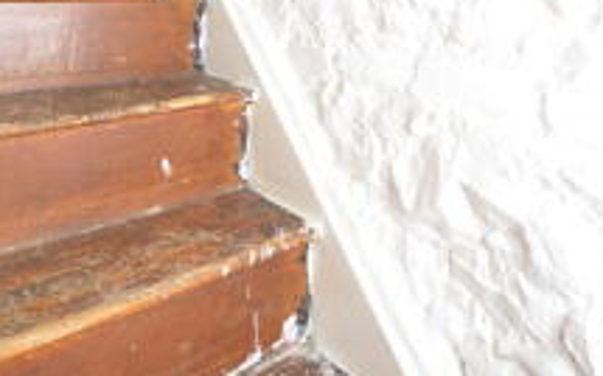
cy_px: -102
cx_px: 352
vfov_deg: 31.8
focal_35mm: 31
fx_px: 509
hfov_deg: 60.9
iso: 800
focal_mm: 10
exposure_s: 1/60
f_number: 4
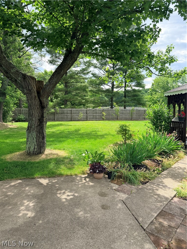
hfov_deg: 56.8
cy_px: 124
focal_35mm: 24
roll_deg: -1.6
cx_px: 94
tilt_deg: -5.3
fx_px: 173
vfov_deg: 71.6
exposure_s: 1/2445
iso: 100
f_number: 1.78
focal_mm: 6.76
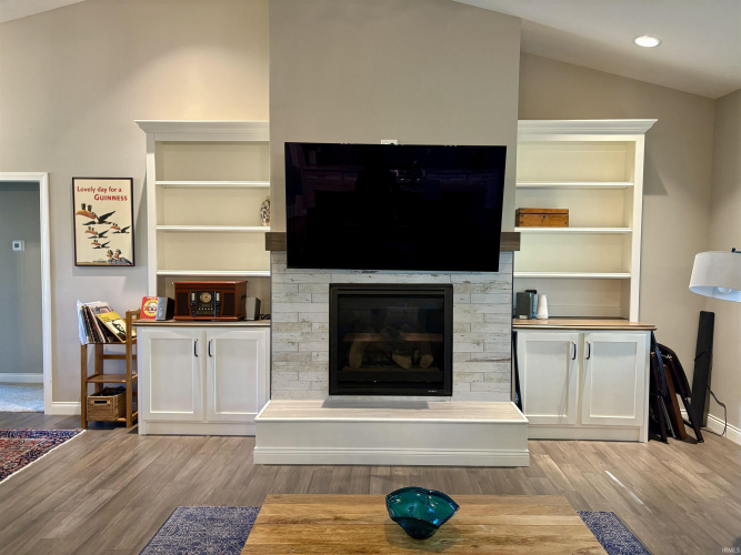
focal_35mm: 26
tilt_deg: -2.7
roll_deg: +0.2
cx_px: 370
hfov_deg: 67.3
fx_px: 556
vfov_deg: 53.0
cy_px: 278
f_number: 1.6
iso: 250
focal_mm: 5.96
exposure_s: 1/60
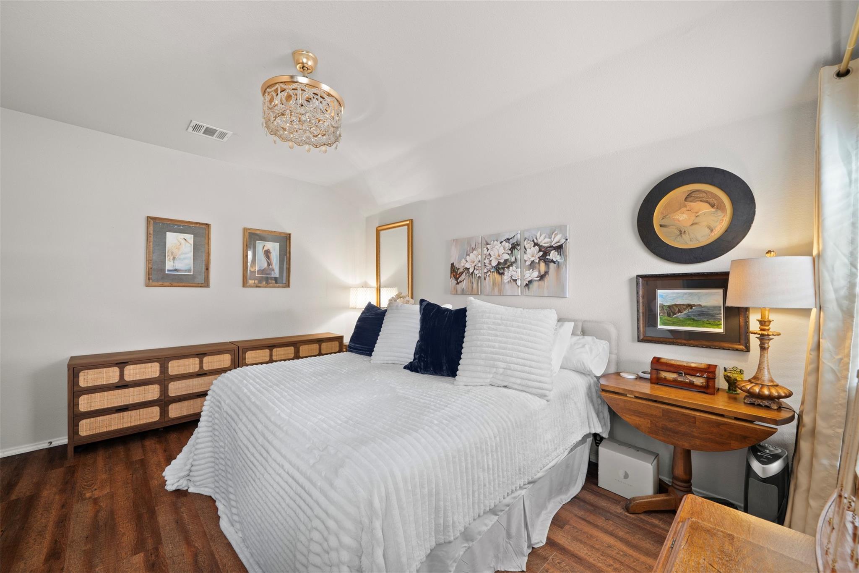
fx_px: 310
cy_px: 286
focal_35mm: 13
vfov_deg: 85.4
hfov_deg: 108.3
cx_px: 430
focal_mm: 13
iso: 200
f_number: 8
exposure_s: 5
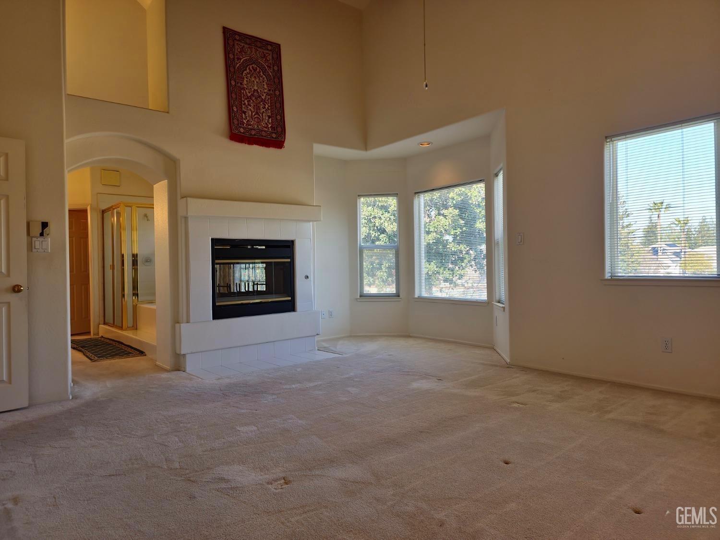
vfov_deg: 58.9
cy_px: 270
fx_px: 478
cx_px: 360
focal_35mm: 23
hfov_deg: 73.9
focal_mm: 6.4
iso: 40
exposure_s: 1/120
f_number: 1.8
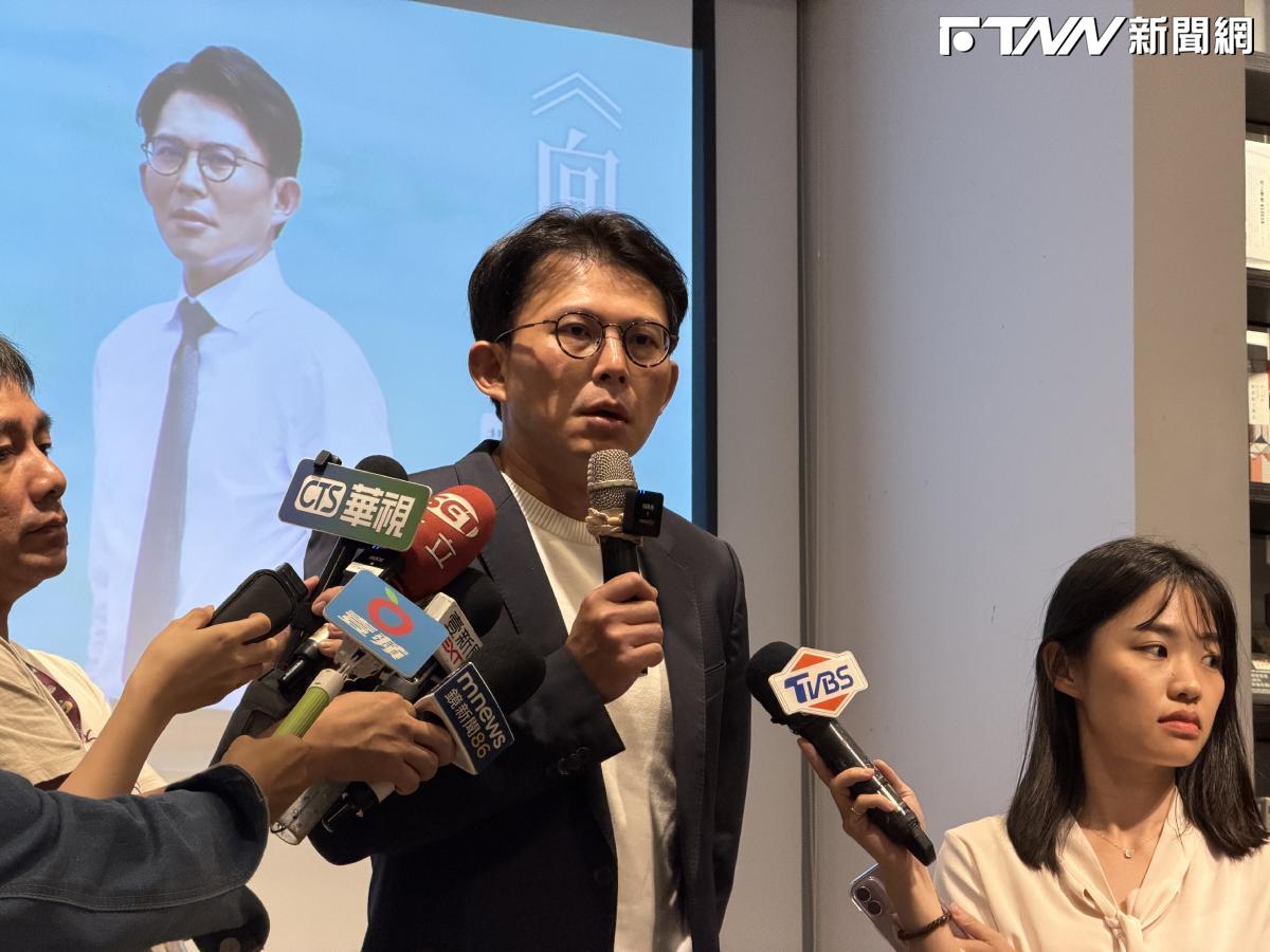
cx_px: 635
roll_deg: +0.2
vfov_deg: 14.8
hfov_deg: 19.6
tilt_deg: +7.8
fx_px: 3669
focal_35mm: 100
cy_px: 476
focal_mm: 16.89
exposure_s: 1/104
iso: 400
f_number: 2.8
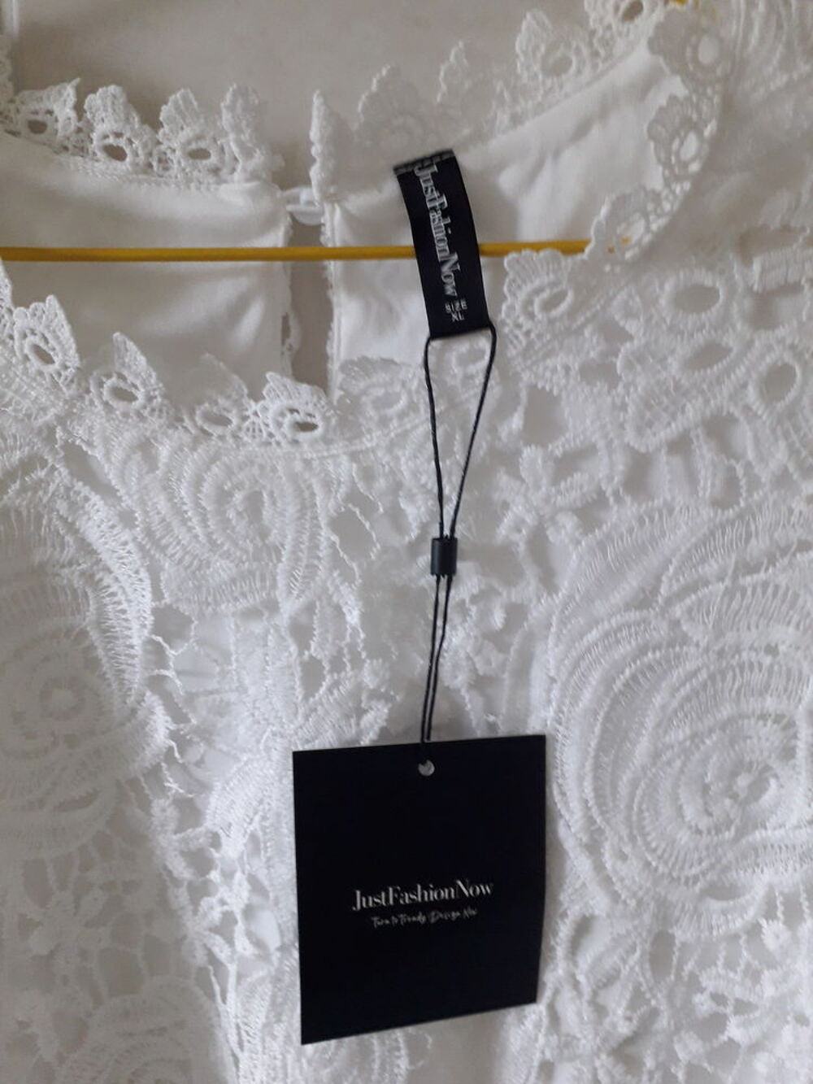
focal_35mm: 27
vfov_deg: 65.3
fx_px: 845
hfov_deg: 51.4
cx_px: 406
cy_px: 542
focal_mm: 3.6
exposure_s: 1/33
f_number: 1.9
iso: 160
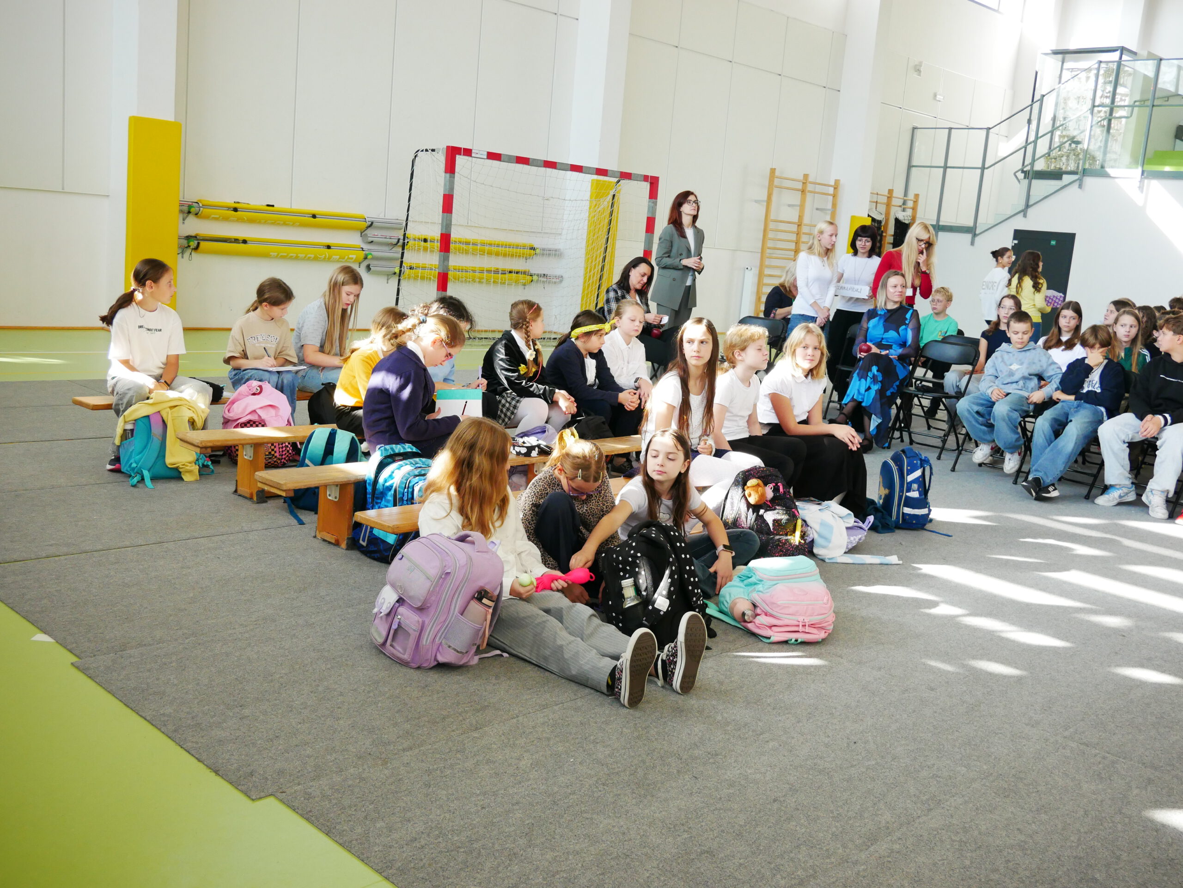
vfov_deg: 39.7
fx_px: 1230
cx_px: 592
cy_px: 444
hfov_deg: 51.4
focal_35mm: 36
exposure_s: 1/125
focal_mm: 18
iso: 800
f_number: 4.5
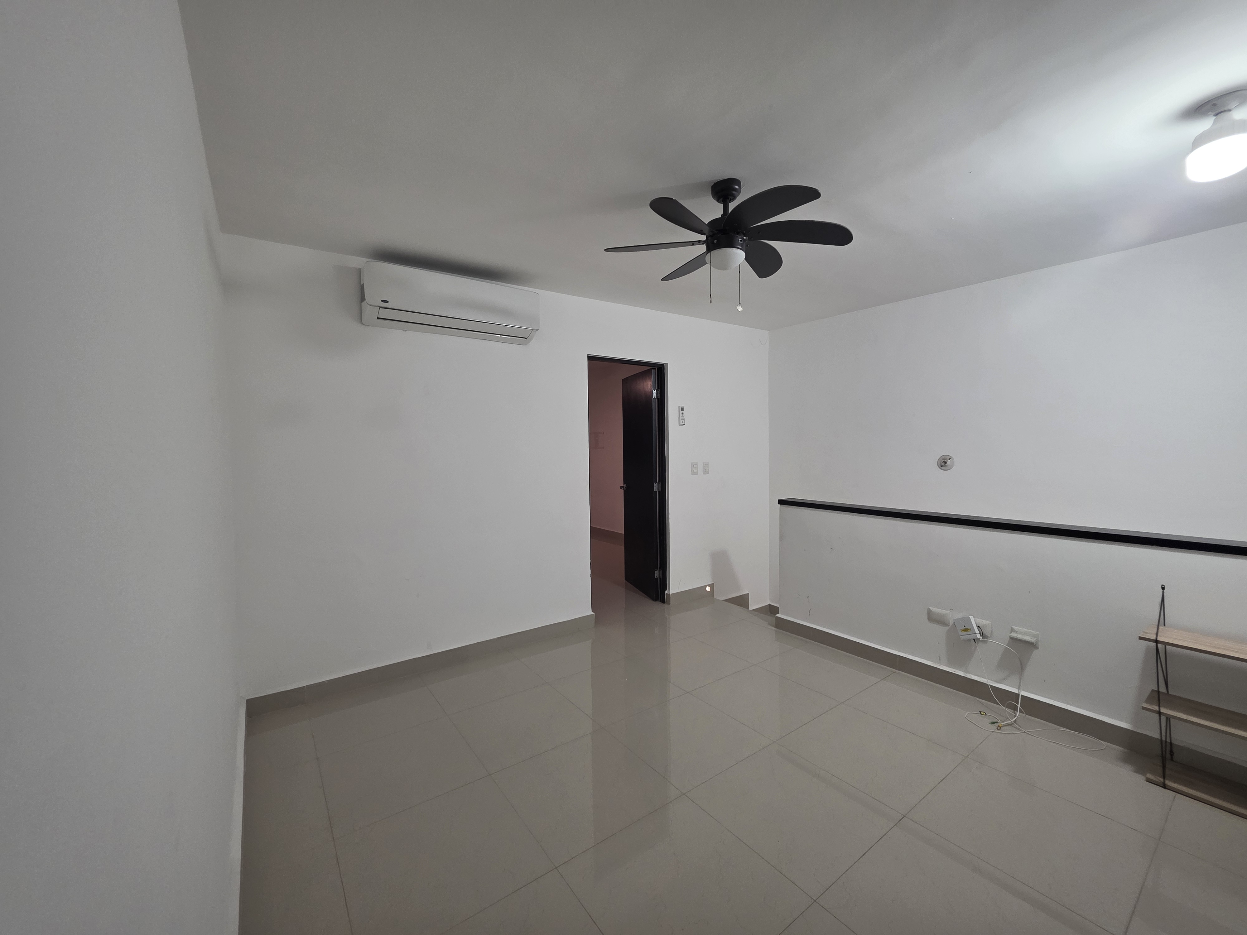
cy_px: 468
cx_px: 624
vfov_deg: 89.9
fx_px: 468
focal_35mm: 13
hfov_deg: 106.2
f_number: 1.9
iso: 200
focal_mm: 2.2
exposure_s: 1/120
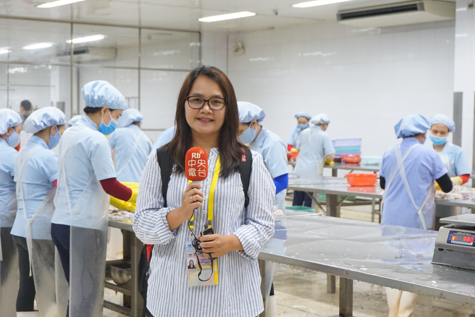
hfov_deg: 30.5
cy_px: 173
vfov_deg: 20.6
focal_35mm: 66
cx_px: 229
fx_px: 871
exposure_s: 1/25
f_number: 5.6
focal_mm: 38
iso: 3200
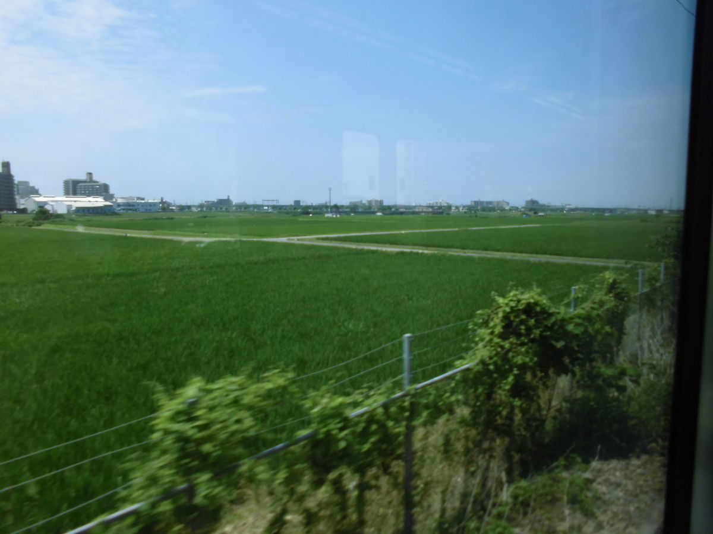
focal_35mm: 26
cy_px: 267
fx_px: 536
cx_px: 356
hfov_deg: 67.3
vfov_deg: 53.1
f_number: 3.5
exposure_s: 1/400
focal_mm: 4.6
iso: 100
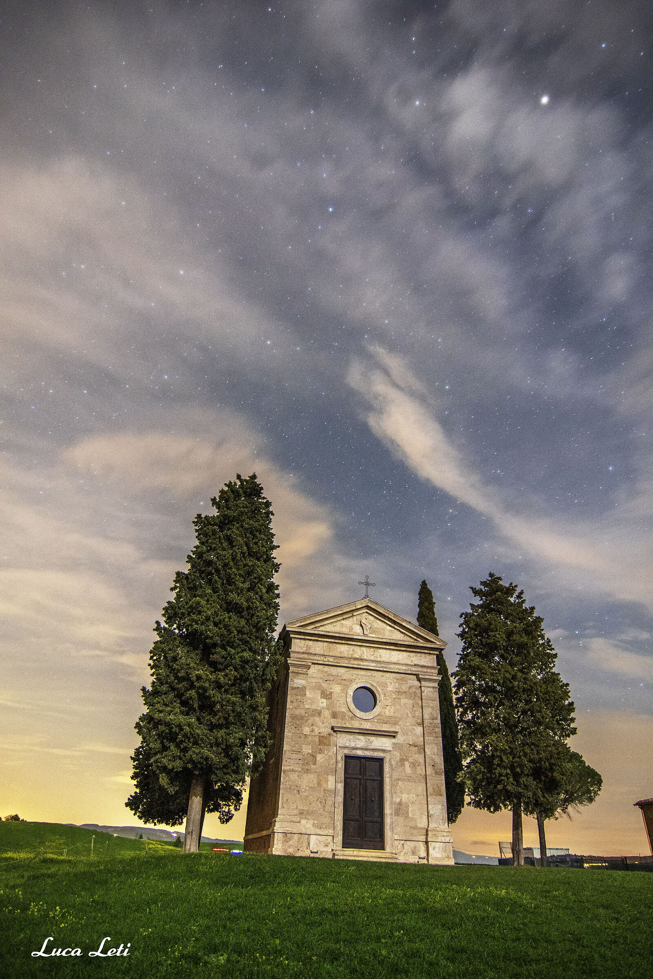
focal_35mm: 19
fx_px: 517
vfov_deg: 86.9
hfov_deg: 64.6
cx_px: 326
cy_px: 490
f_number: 4
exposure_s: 30
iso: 1600
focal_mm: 13
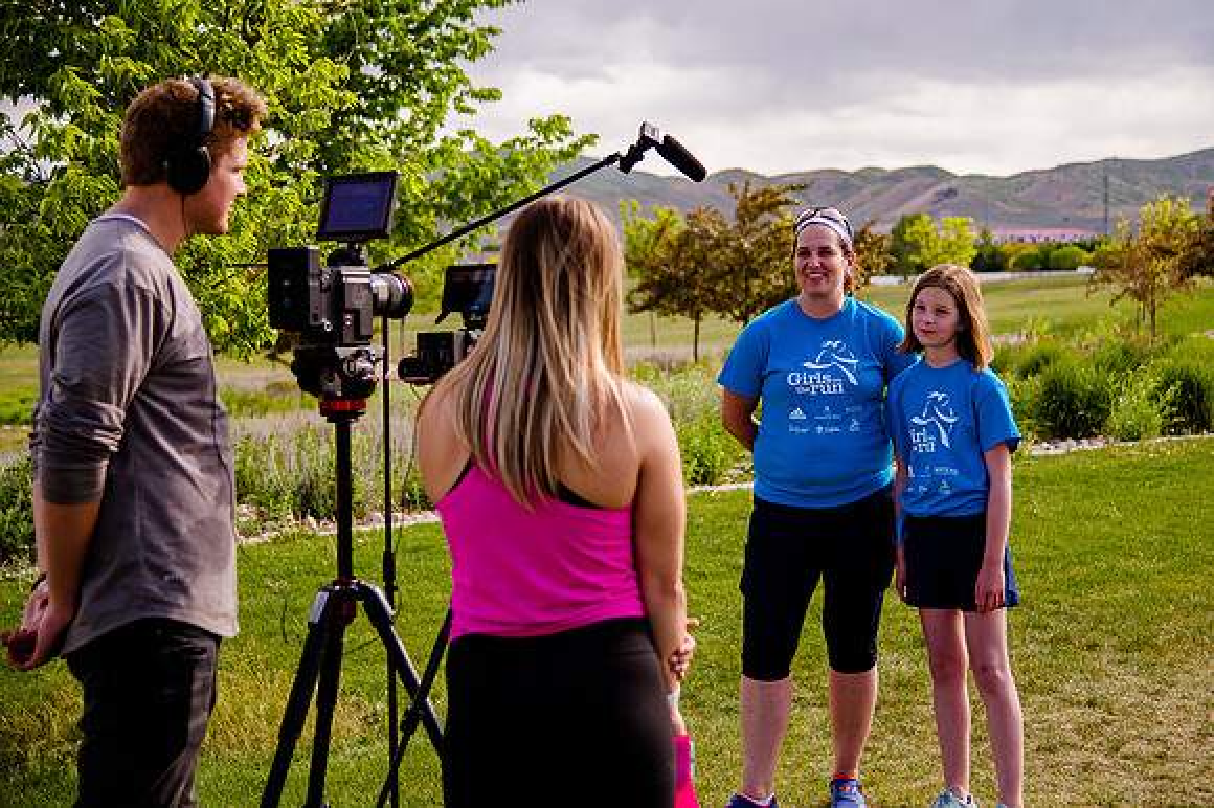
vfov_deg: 21.8
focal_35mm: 62
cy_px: 375
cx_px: 650
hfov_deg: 32.3
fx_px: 2094
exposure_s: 1/800
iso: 200
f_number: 4
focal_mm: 58
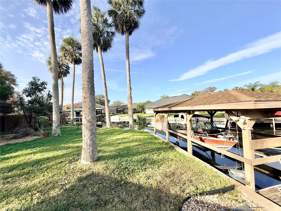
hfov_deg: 102.1
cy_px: 106
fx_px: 114
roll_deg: +2.1
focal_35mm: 14
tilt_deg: +2.0
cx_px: 140
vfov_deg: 85.7
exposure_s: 1/1795
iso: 50
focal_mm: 2.22
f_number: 2.2
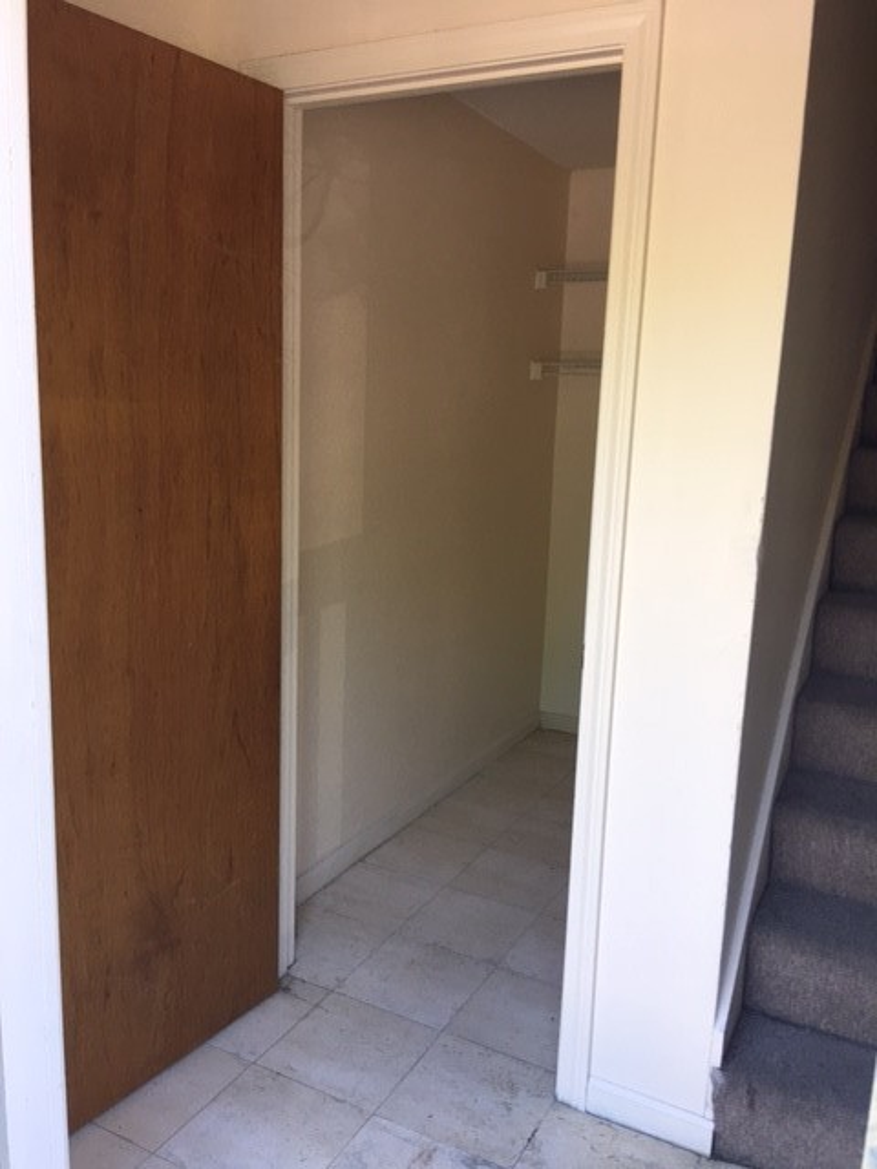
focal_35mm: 29
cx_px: 438
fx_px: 980
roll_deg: -1.2
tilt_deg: -9.1
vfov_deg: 61.7
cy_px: 584
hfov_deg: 48.2
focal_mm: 4.15
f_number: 2.2
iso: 25
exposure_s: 1/40
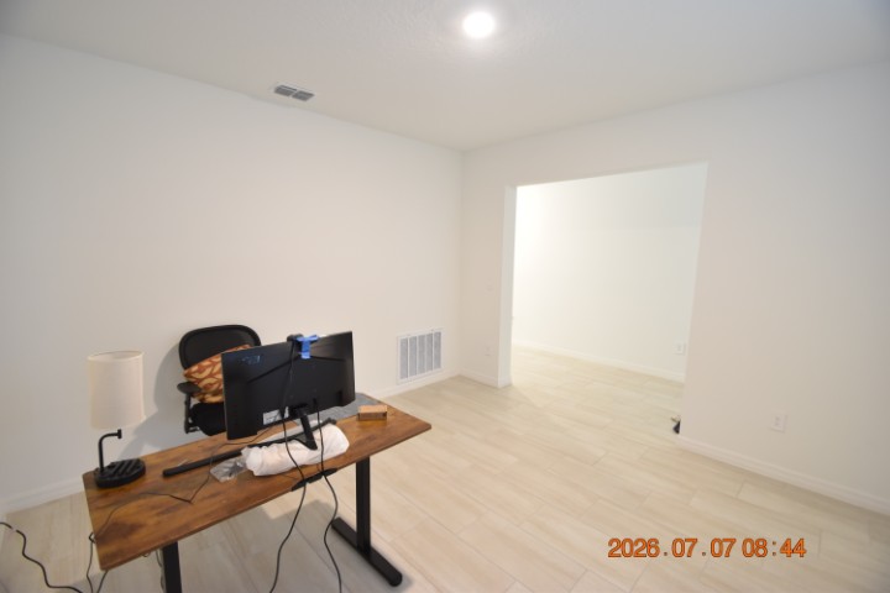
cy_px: 296
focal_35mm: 15
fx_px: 371
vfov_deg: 77.3
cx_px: 445
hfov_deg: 100.4
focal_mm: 10
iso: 800
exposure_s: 1/20
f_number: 3.5
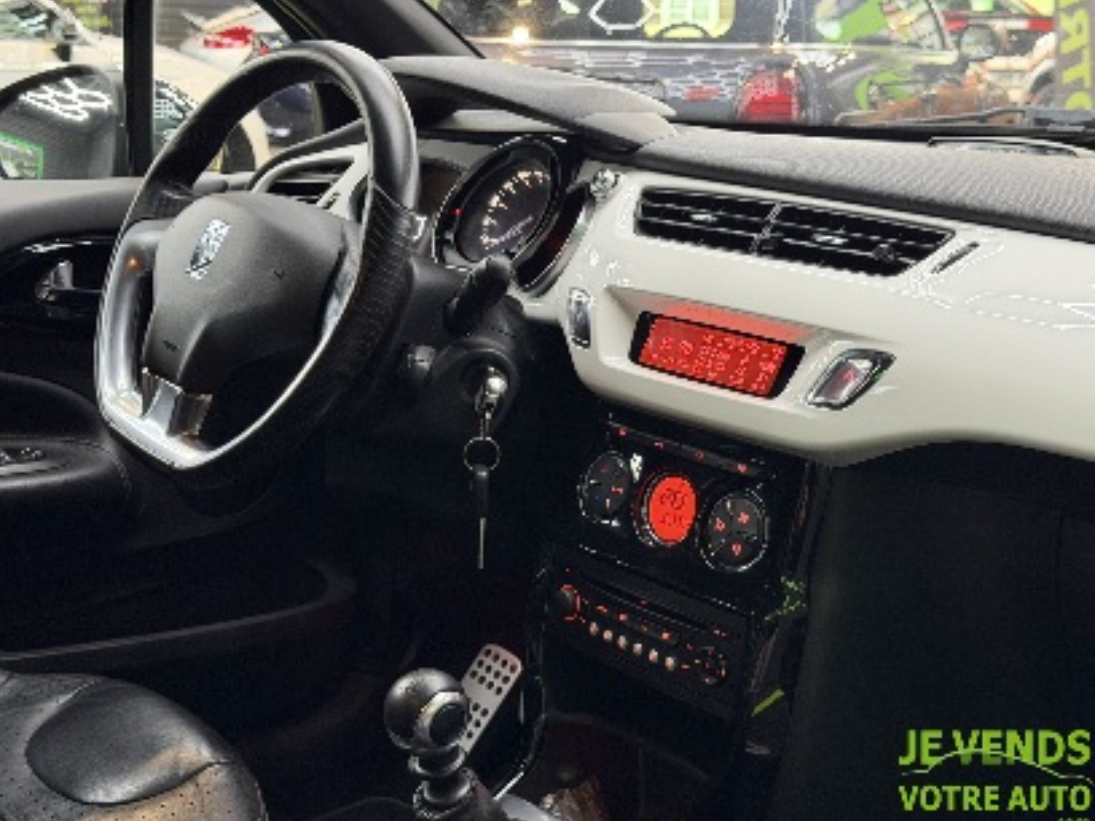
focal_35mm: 49
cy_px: 413
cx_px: 548
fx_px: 1550
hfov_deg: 38.9
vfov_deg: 29.7
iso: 250
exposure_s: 1/33
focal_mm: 6.76
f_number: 1.78
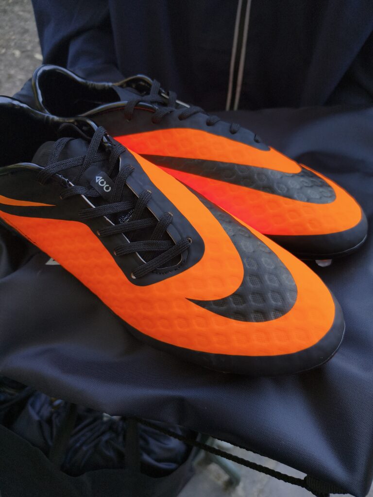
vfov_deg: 71.6
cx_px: 186
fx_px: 345
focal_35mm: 24
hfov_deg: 56.8
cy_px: 248
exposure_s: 1/168
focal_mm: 5.56
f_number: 1.8
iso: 100
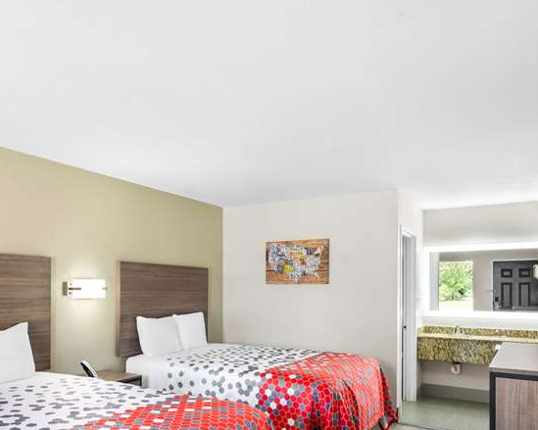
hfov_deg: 59.4
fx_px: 446
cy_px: 314
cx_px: 144
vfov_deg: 49.8
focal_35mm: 28
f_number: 8
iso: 100
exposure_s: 1.3
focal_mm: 16
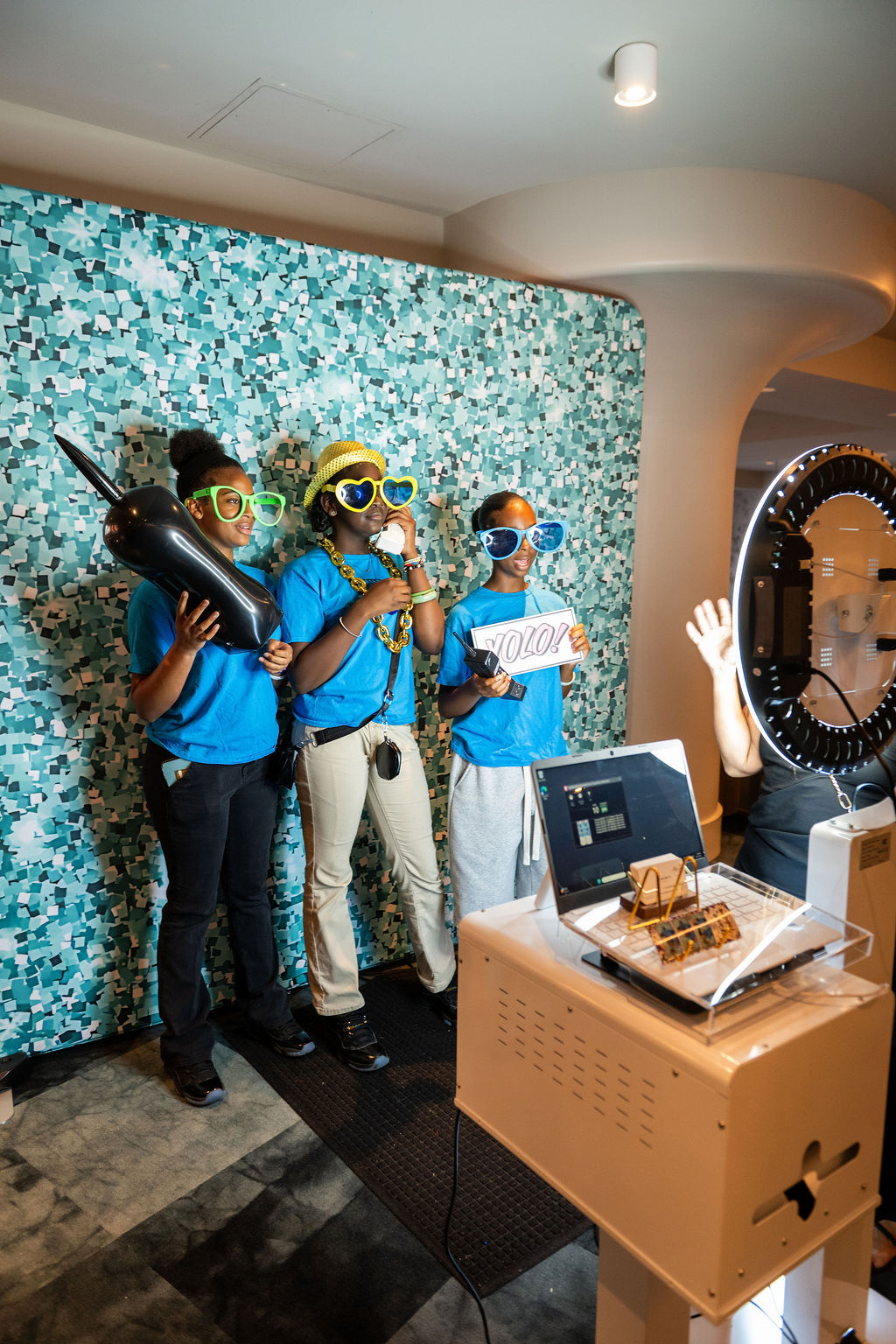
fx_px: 896
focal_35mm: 24
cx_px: 448
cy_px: 672
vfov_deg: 73.7
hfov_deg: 53.1
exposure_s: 1/100
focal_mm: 24
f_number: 3.5
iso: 1600
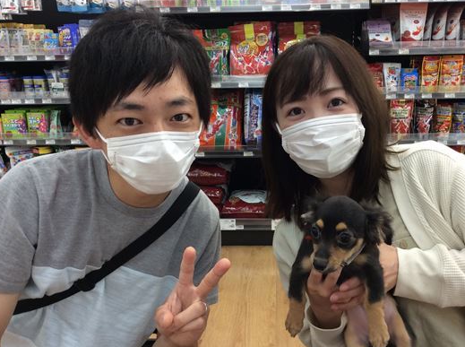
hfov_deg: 50.1
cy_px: 196
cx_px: 262
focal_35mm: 37
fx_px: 496
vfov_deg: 38.5
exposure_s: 1/24
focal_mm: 3.3
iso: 64
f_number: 2.4
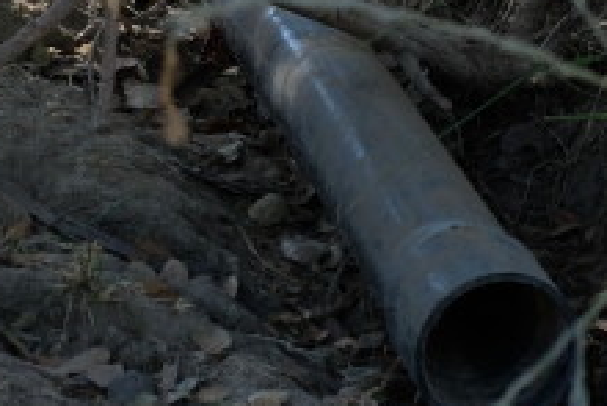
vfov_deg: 7.1
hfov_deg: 10.8
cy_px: -127
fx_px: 3222
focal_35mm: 191
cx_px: 212
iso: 800
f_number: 8
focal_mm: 35
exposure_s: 1/250
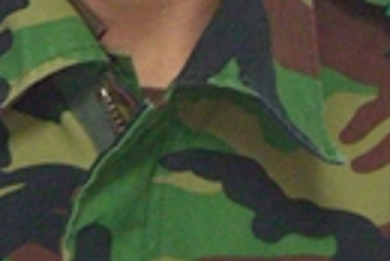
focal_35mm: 264
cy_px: -314
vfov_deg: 5.1
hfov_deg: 7.8
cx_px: 63
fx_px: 2863
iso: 150
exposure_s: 1/40
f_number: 3.5
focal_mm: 12.3
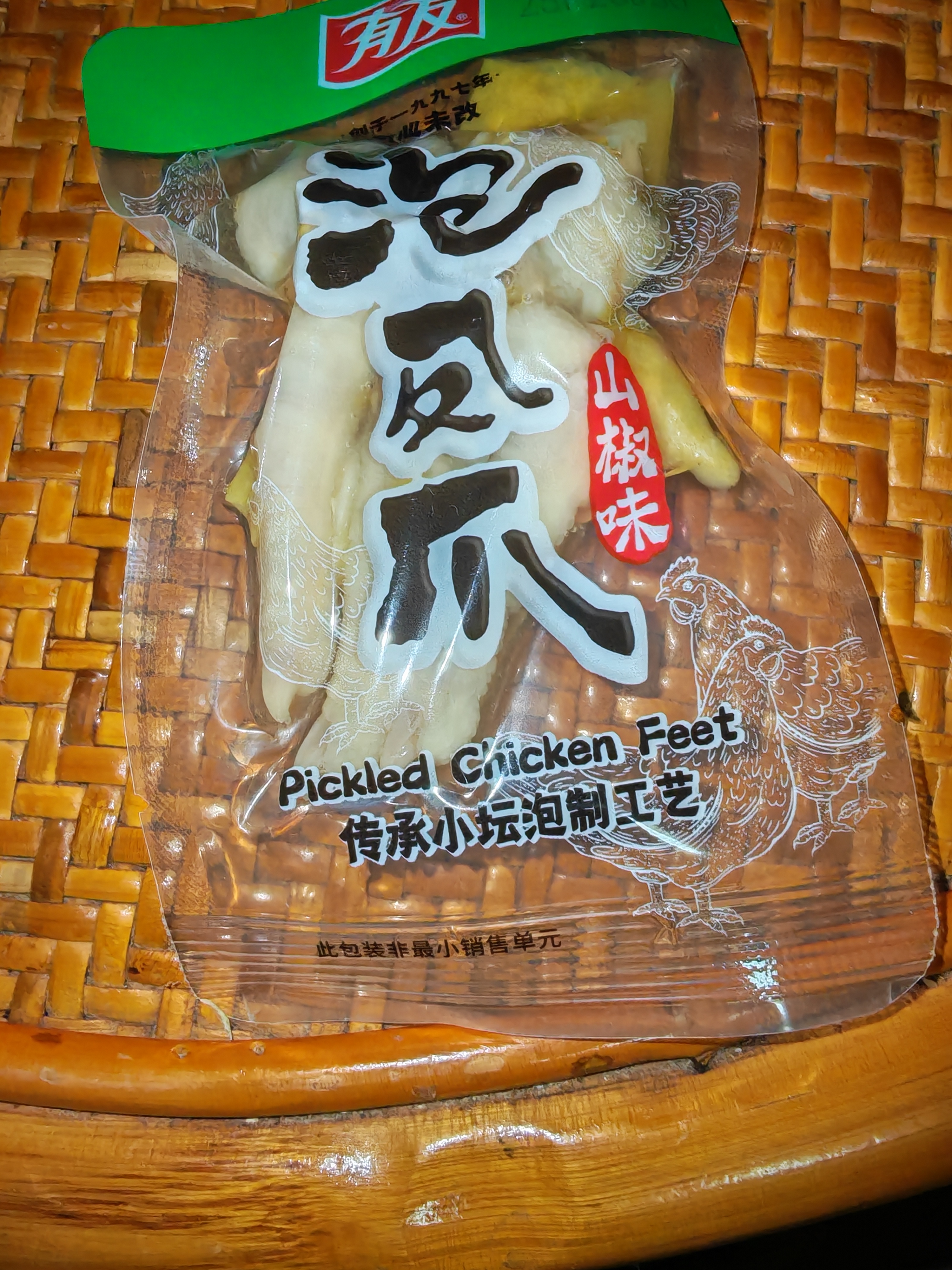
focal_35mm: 27
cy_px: 635
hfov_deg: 51.4
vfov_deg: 65.3
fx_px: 990
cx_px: 476
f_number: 2.2
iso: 160
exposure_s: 1/60
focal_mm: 1.96
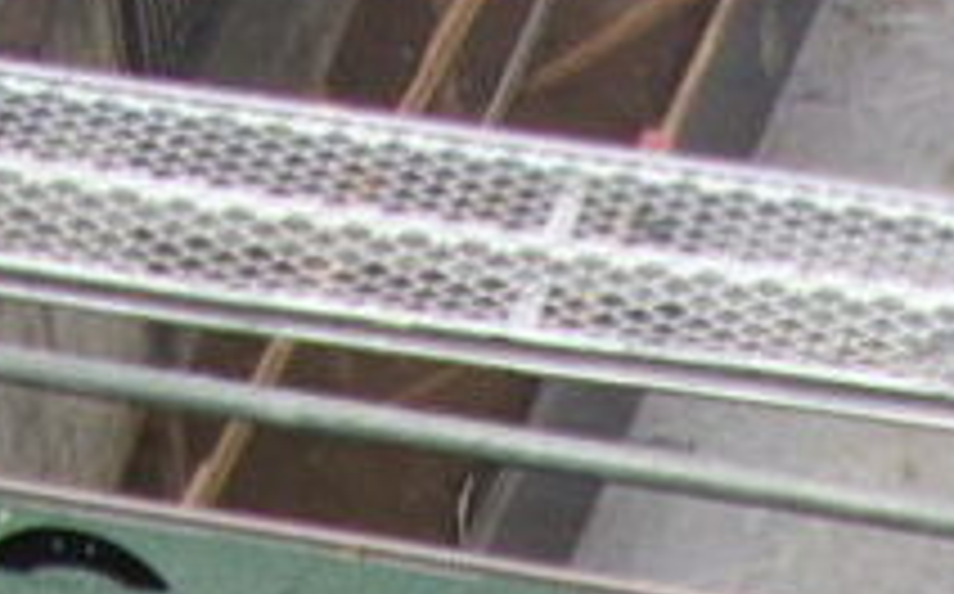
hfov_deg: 11.9
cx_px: 1156
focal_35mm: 173
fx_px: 4493
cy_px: 1840
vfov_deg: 6.8
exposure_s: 1/34
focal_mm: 4.9
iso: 88
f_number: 3
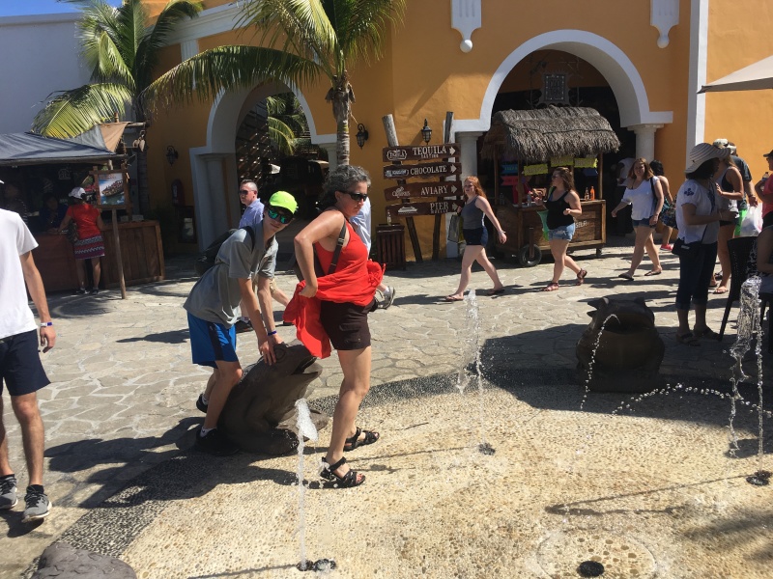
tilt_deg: -8.2
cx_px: 386
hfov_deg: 61.7
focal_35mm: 29
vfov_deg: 48.2
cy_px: 290
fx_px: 648
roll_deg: +4.9
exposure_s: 1/1709
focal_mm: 4.15
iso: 25
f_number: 2.2
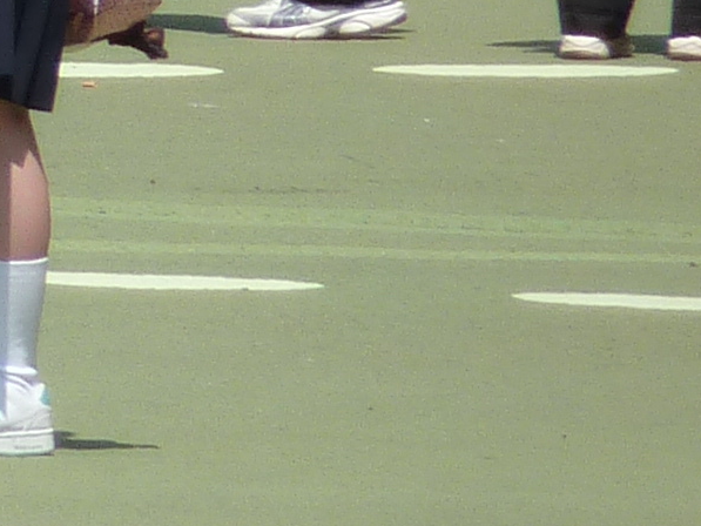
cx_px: -1369
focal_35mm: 2011
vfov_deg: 0.7
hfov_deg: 1.0
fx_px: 40732
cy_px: -486
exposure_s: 1/400
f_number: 4.9
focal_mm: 49.2
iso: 80
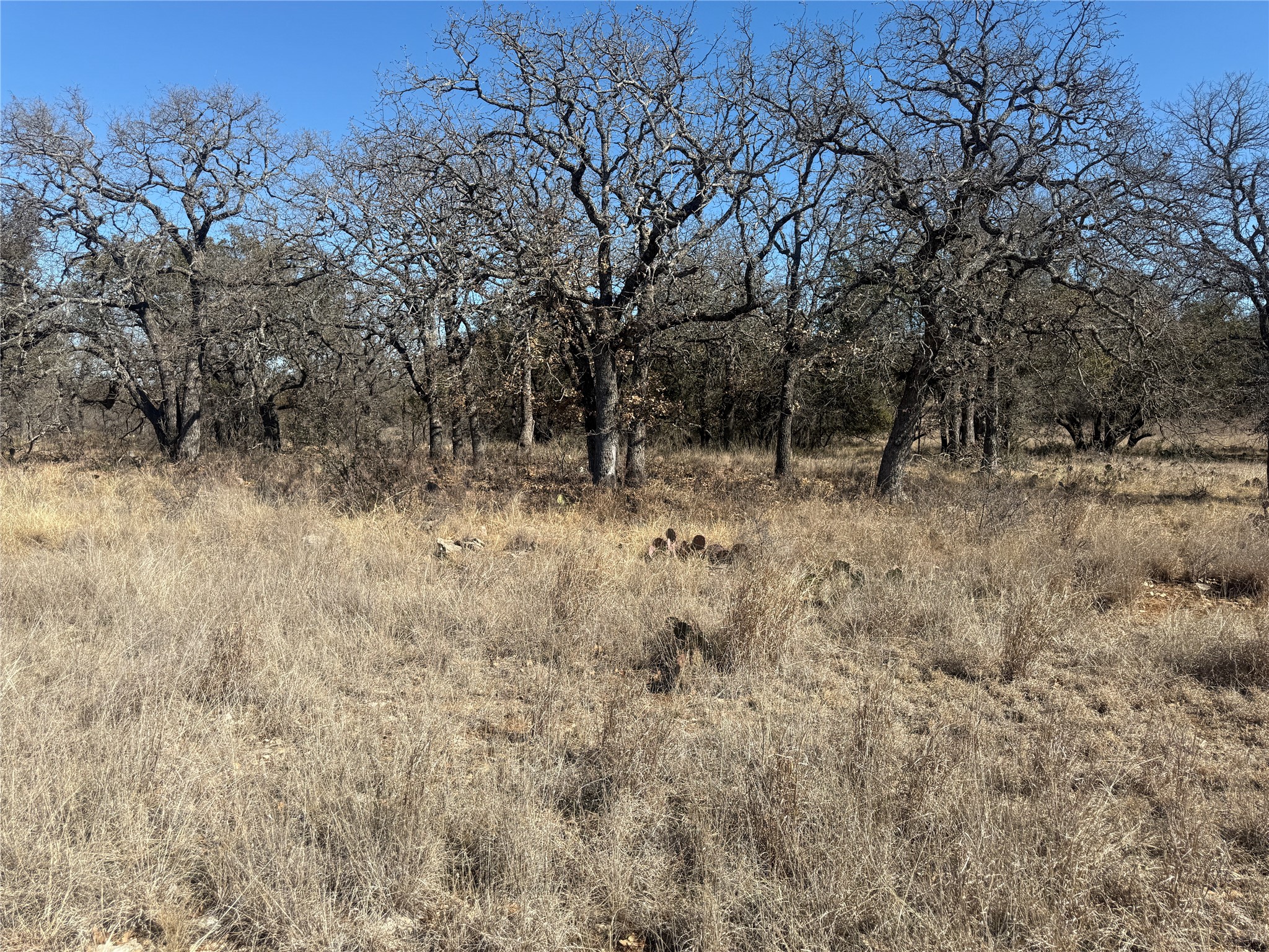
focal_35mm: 24
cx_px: 634
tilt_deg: -3.4
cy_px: 476
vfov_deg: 56.8
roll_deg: -0.1
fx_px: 880
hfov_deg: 71.6
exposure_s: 1/3279
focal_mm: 6.76
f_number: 1.78
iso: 80
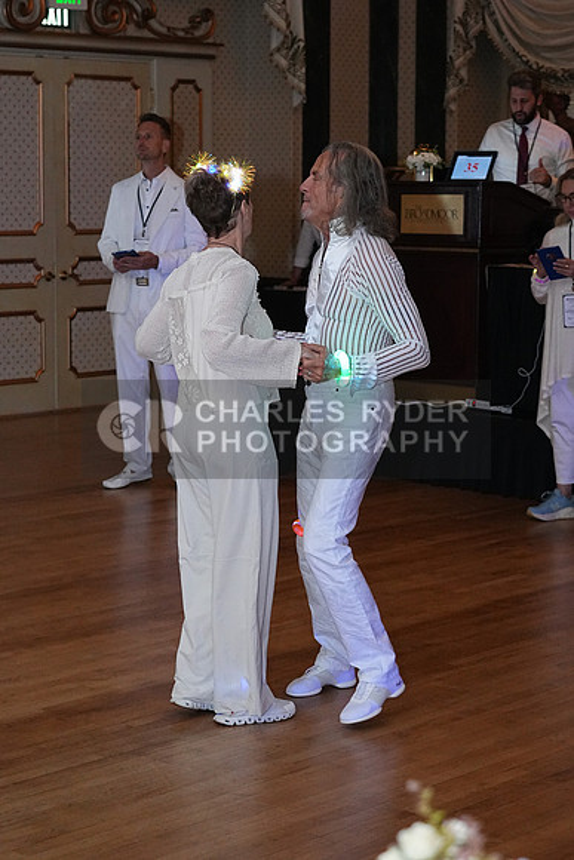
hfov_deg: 18.7
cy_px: 430
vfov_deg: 27.7
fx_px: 1745
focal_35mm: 73
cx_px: 287
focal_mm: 49
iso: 5000
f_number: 4
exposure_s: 1/200
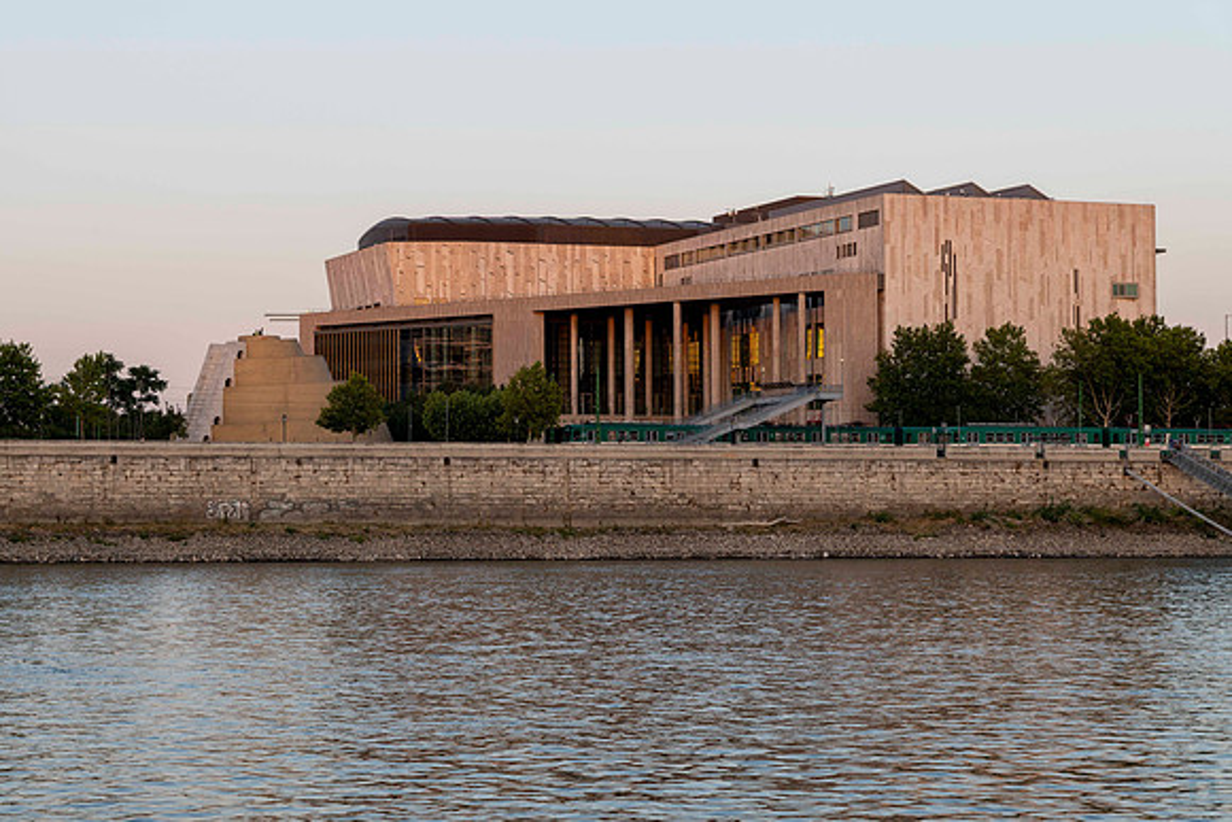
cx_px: 459
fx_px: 3033
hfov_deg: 22.9
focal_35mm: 89
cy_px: 351
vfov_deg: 15.4
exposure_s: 1/160
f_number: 5
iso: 125
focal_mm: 70
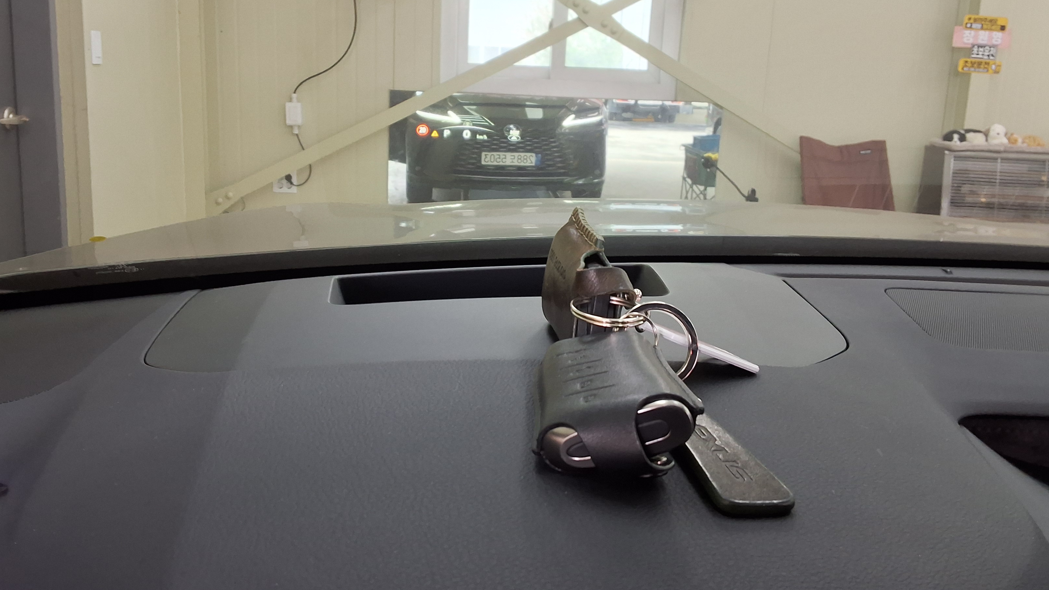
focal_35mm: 31
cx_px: 521
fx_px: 862
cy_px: 231
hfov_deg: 62.6
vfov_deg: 37.6
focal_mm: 2.91
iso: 80
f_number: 1.9
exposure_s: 1/40
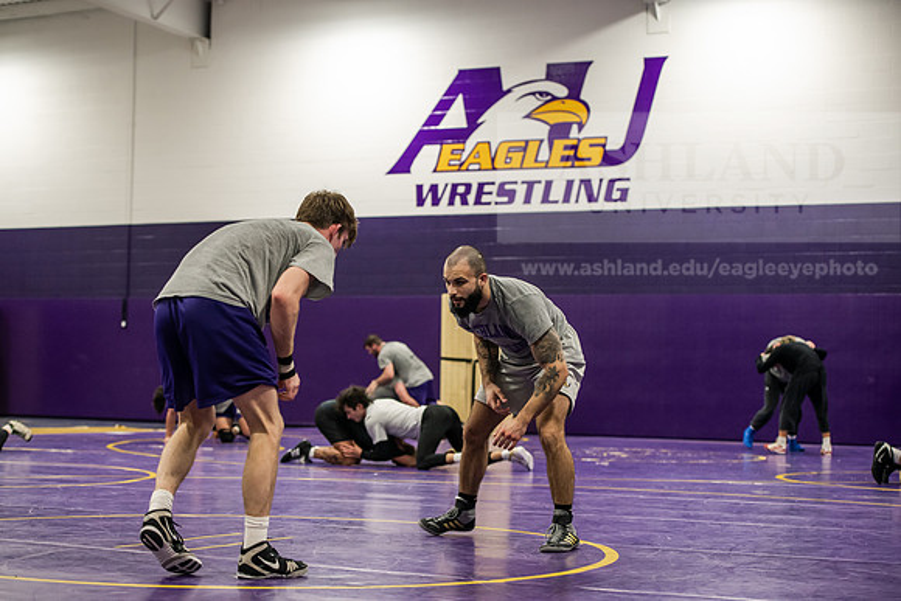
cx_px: 450
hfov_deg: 28.8
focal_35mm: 70
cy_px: 300
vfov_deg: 19.5
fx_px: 1752
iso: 1600
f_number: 3.5
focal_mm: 70
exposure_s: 1/200
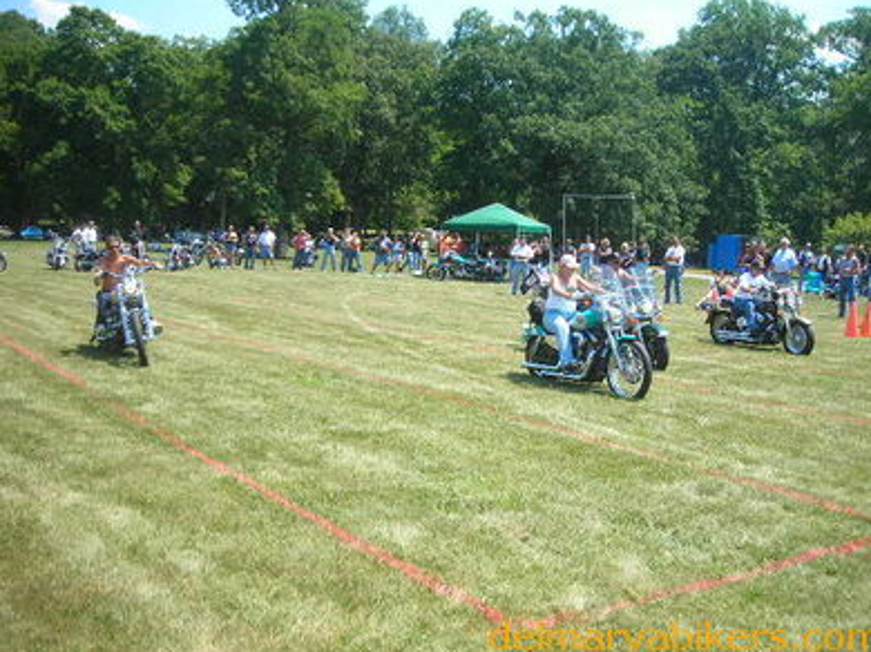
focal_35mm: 39
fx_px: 981
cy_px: 322
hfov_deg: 47.9
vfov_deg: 36.8
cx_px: 442
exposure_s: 1/236
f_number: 3.2
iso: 50
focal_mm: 6.3
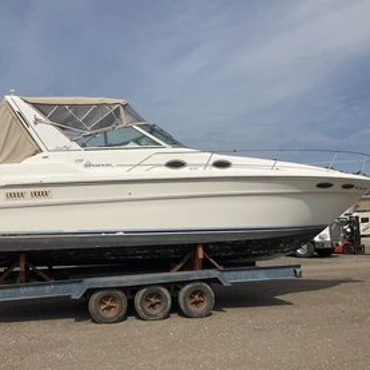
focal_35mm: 37
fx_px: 447
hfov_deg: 44.7
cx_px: 147
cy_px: 179
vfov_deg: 44.9
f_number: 1.8
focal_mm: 3
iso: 25
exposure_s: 1/4405
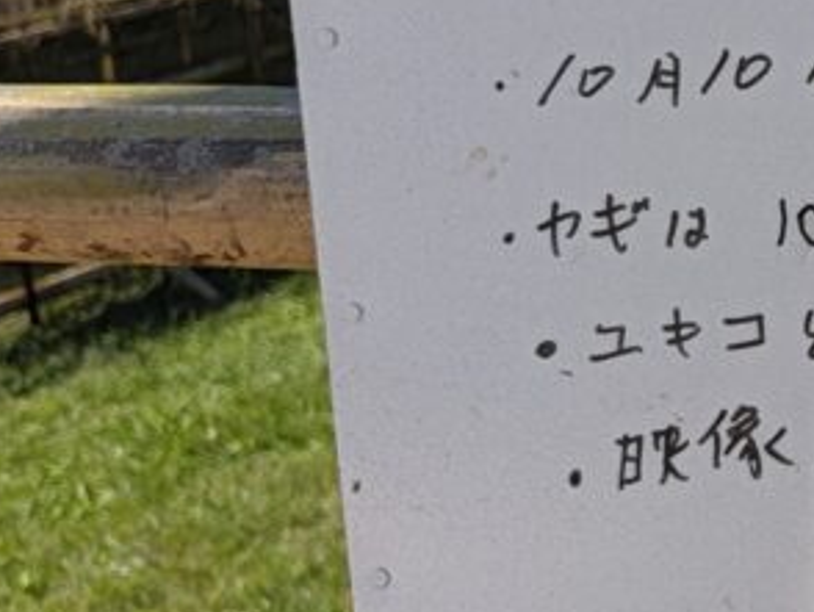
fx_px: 2353
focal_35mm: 100
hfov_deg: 17.1
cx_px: 1329
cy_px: 100
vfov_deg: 14.7
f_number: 1.7
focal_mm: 5.28
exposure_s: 1/1025
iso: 16
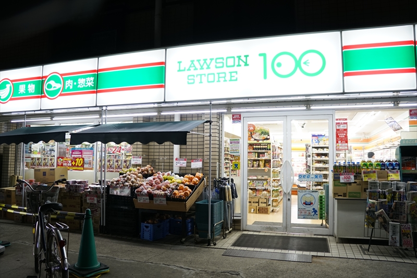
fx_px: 313
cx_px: 208
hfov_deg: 67.4
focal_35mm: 27
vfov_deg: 48.0
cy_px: 139
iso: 640
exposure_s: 1/60
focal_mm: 18
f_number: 4
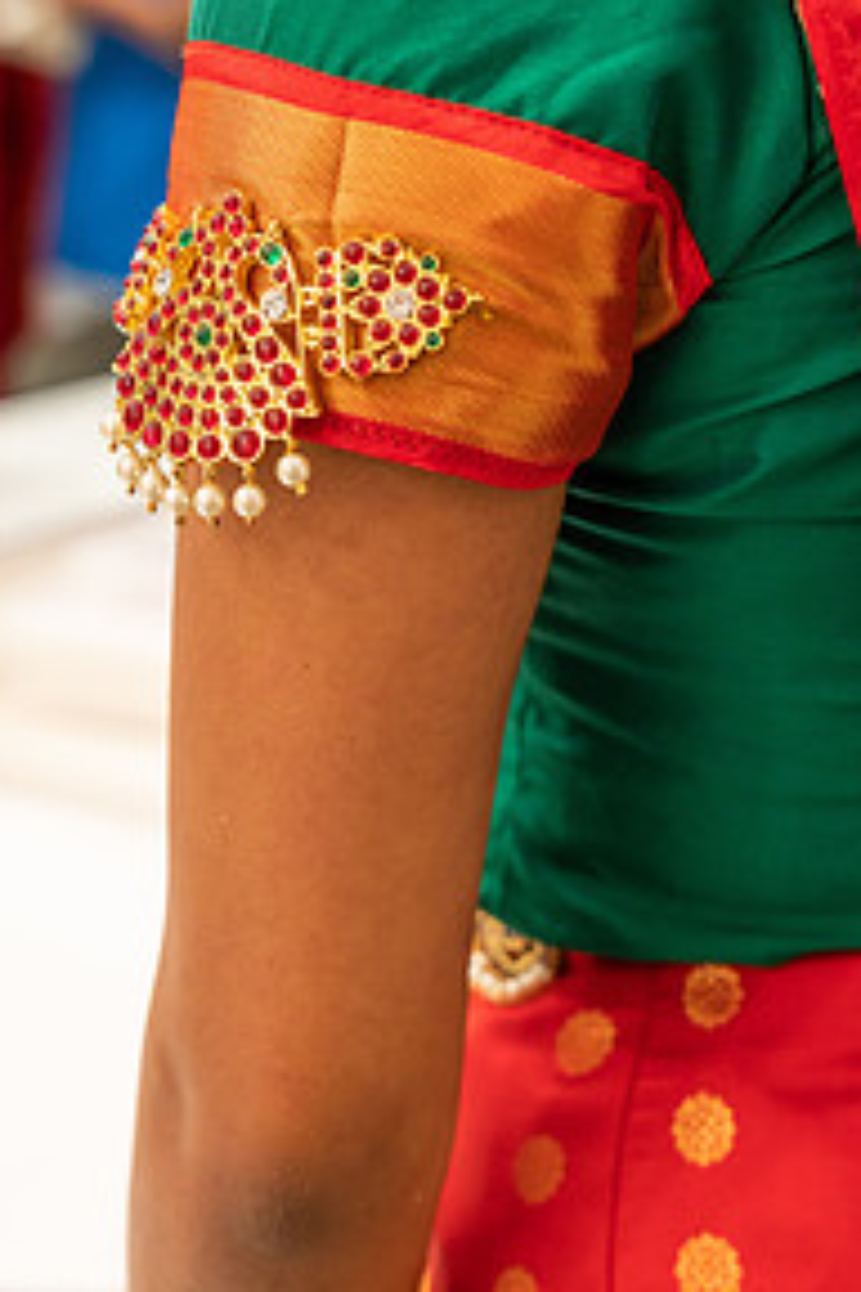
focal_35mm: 78
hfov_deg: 17.5
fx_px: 2798
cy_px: 453
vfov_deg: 25.9
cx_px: 444
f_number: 4.5
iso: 1250
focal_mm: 50
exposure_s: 1/200
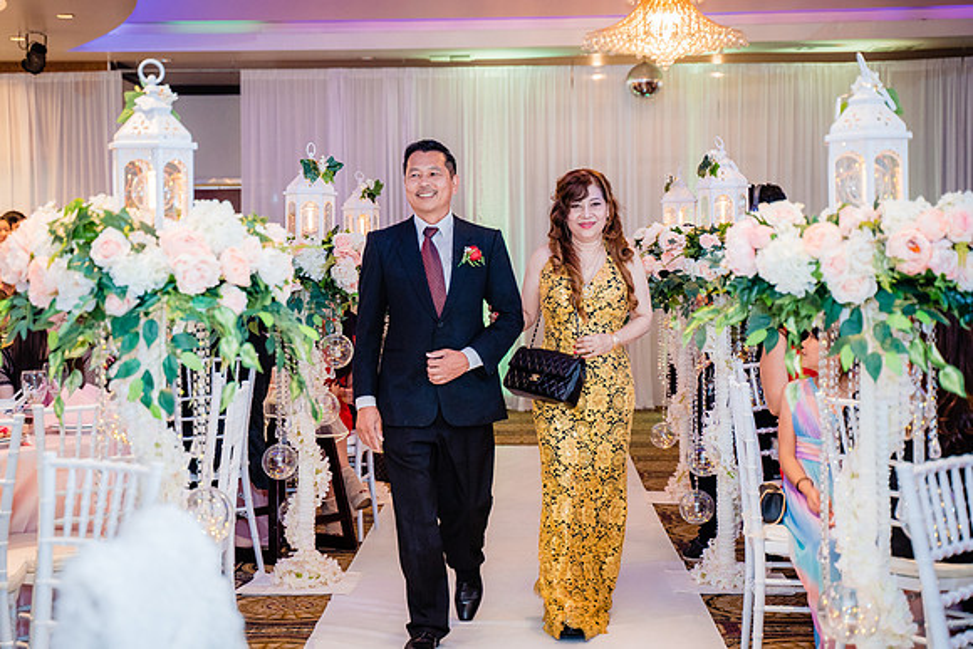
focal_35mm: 69
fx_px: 1861
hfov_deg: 29.3
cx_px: 450
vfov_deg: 19.8
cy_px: 300
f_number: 3.5
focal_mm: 64
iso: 1600
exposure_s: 1/160
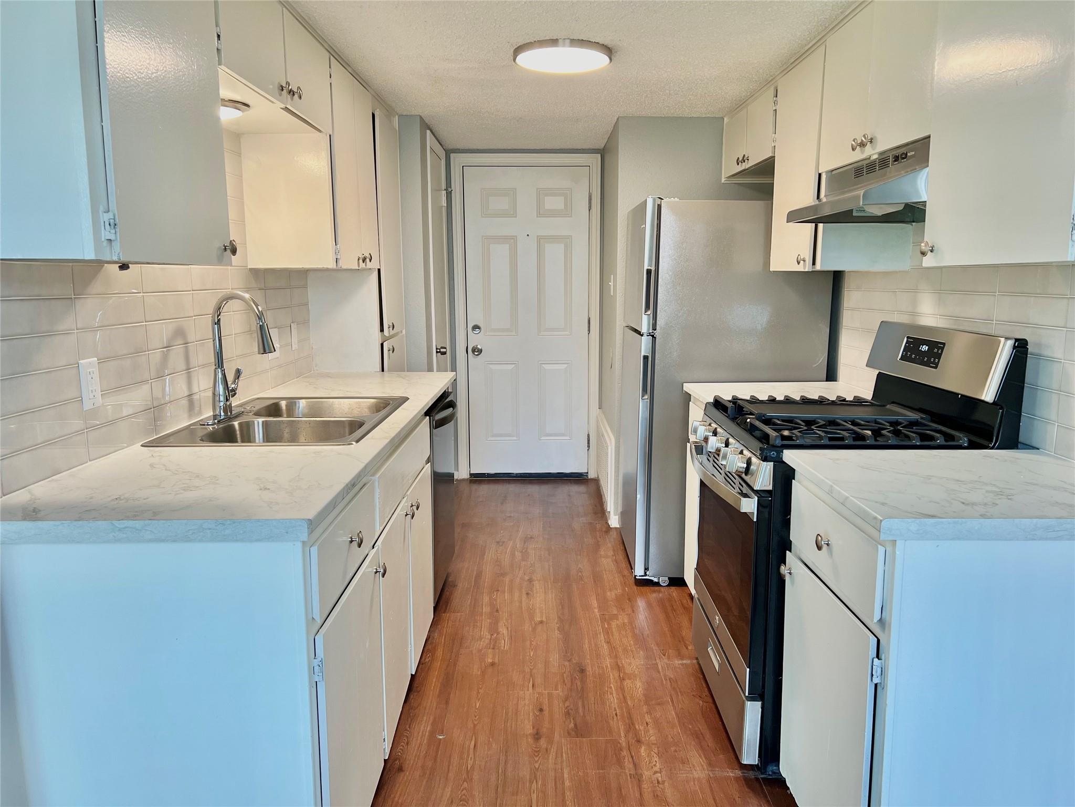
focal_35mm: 26
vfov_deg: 53.1
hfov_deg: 67.3
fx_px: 807
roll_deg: +0.1
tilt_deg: -8.6
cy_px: 404
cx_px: 538
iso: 100
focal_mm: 5.7
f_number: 1.5
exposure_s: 1/120
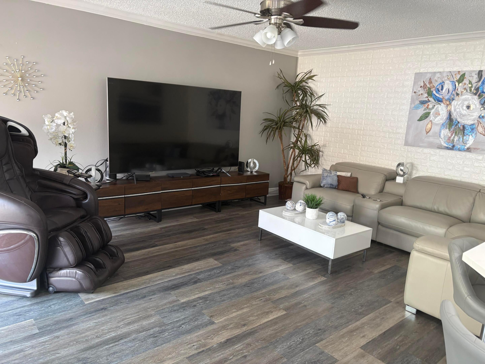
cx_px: 242
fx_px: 364
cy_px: 182
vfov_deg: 53.1
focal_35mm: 26
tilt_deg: -10.3
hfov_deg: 67.3
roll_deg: -3.6
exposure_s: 1/60
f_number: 1.6
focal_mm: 5.96
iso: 160
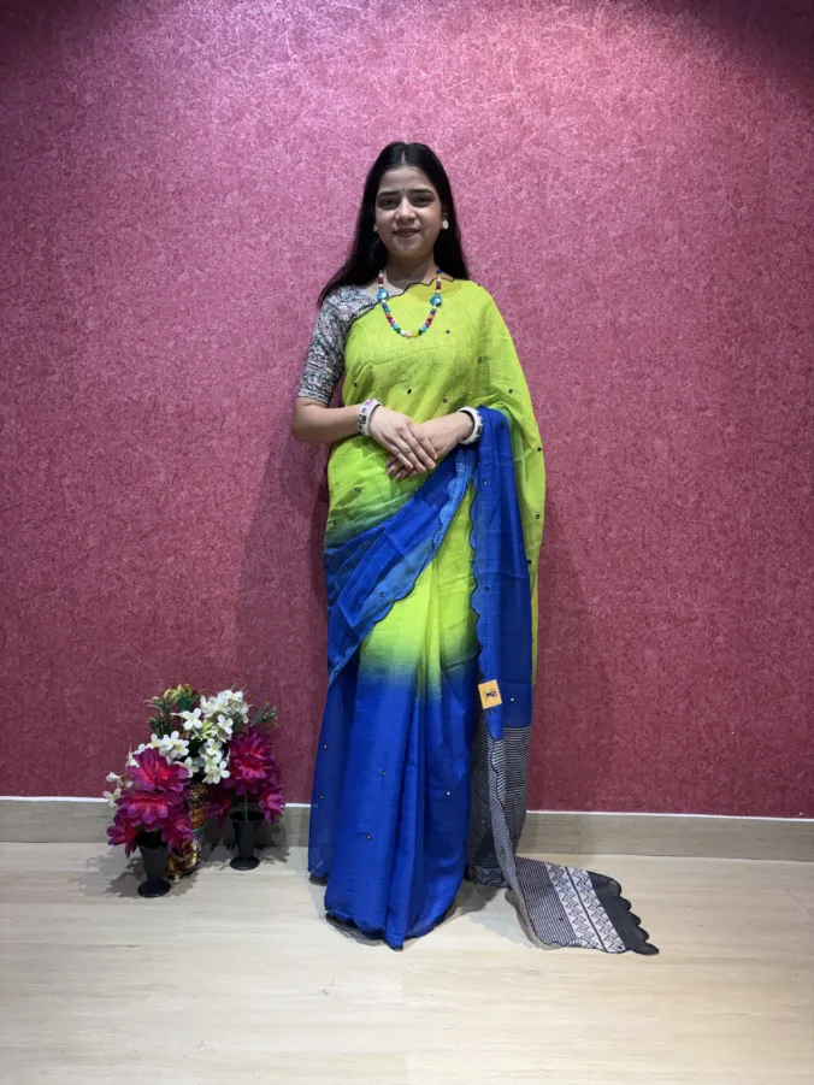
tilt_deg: -3.9
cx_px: 407
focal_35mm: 26
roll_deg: -1.4
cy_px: 542
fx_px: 815
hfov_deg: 53.1
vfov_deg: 67.3
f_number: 1.6
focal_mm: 5.96
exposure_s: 1/100
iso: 64
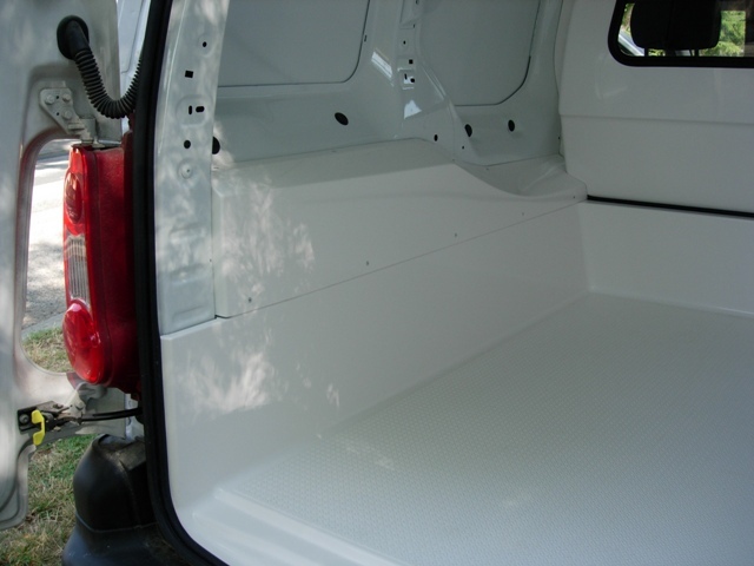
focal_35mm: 38
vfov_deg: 37.7
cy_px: 283
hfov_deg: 49.0
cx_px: 377
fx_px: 828
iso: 64
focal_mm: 7.8
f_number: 2.8
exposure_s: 1/279
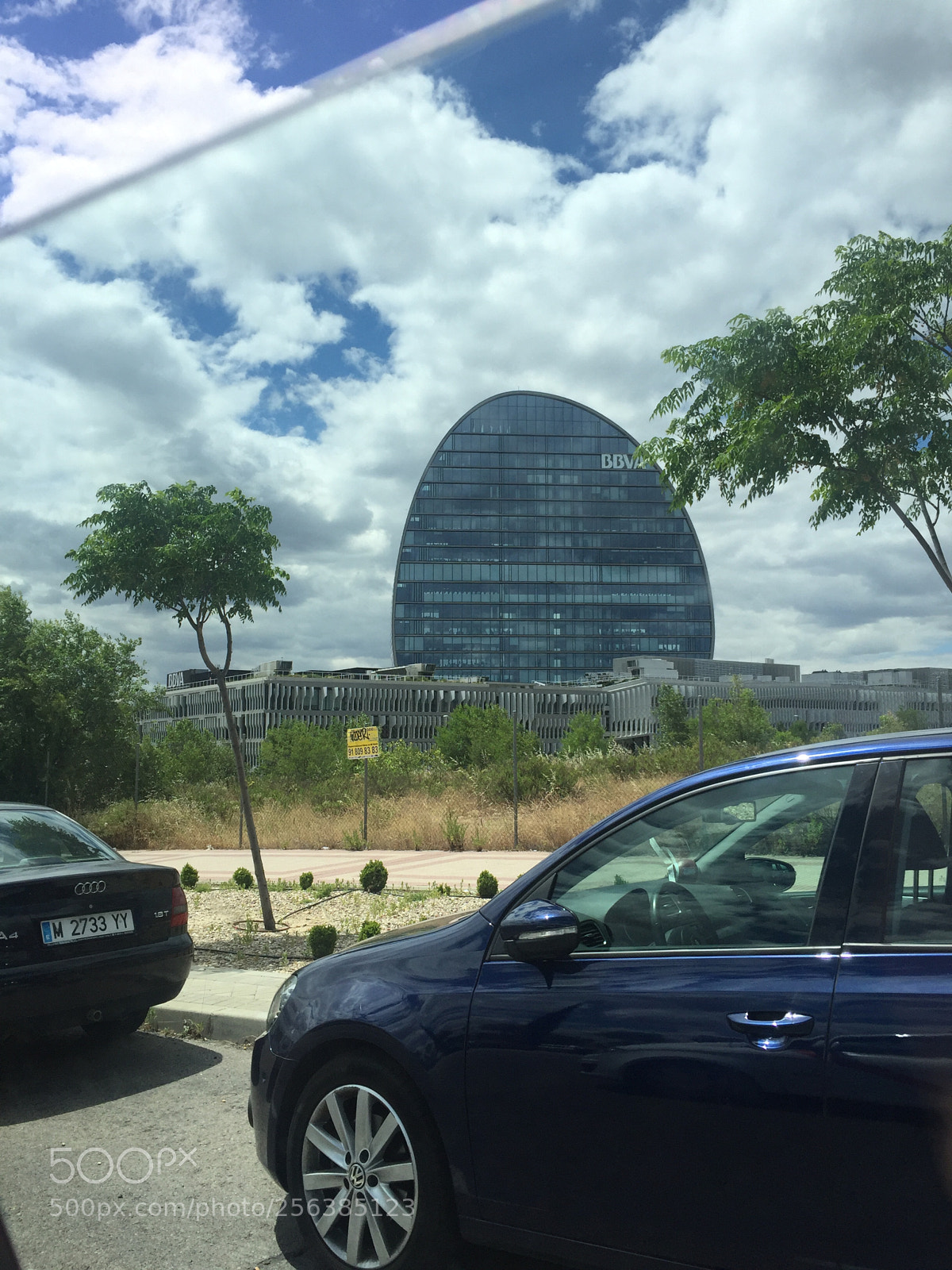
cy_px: 635
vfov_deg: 61.7
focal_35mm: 29
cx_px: 476
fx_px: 1063
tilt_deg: +2.1
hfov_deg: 48.2
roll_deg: -0.6
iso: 32
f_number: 2.2
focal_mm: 4.15
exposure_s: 1/3300
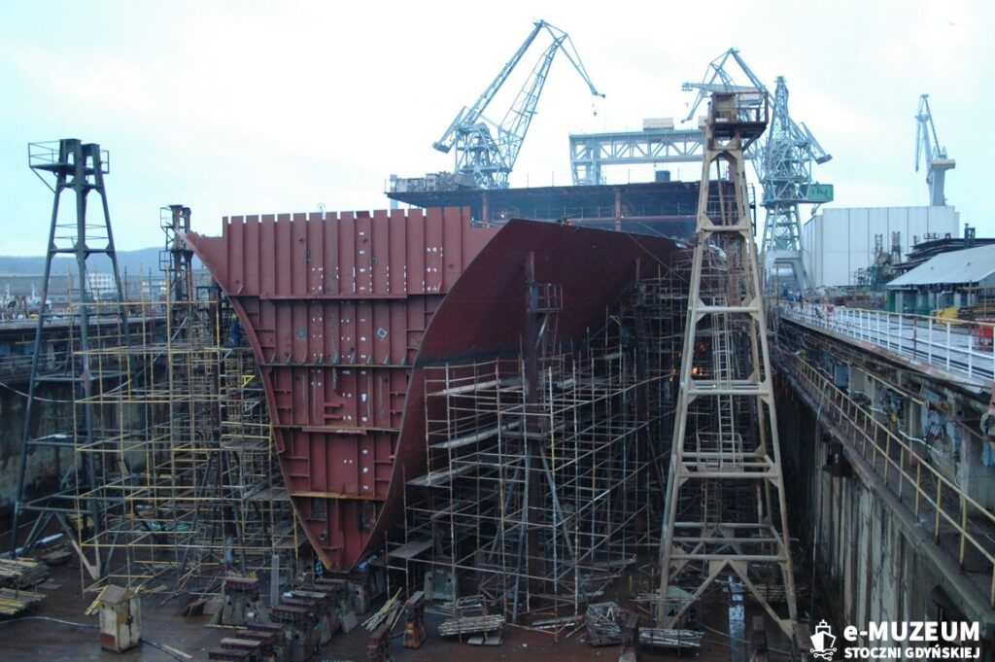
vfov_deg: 43.5
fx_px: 828
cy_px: 331
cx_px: 498
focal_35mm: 30
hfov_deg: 62.0
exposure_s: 1/40
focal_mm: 20
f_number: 3.8
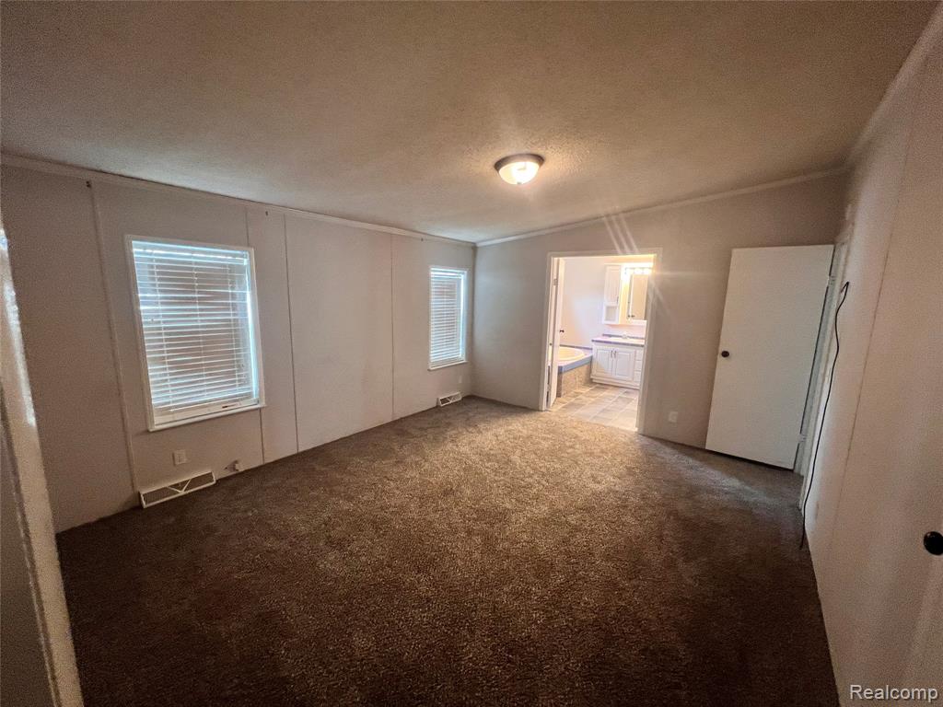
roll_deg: -1.2
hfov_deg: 106.2
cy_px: 354
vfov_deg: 89.9
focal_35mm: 13
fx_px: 354
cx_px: 472
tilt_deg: -10.4
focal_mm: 1.57
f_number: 1.8
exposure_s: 1/60
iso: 200
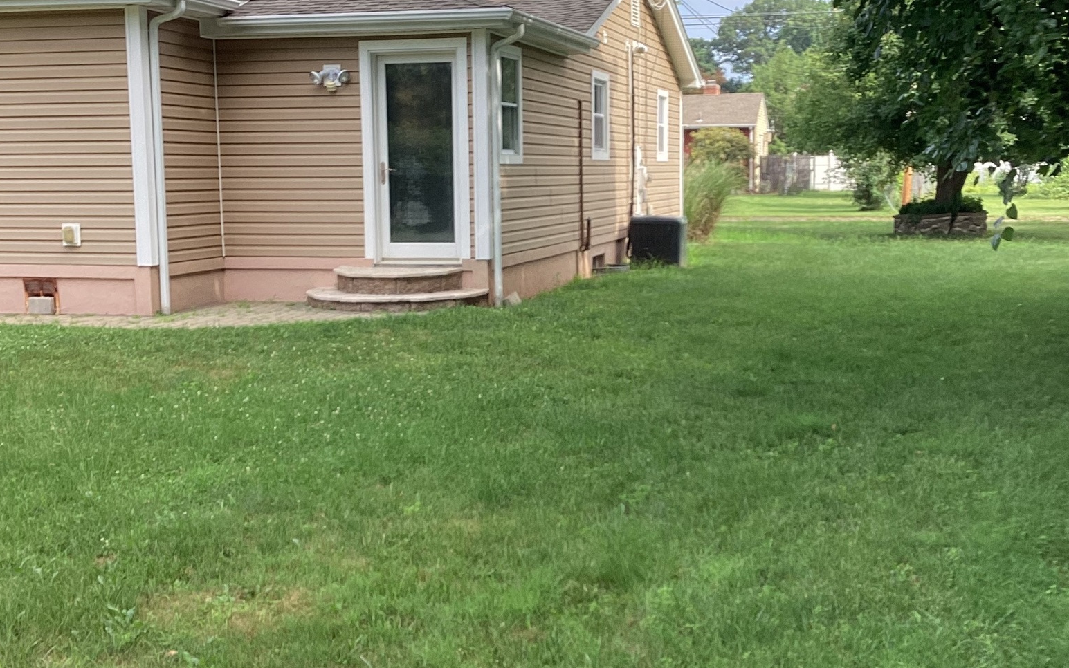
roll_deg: +1.7
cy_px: 365
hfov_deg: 41.0
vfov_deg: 26.3
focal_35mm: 49
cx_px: 535
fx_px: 1428
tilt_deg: -8.4
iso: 25
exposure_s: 1/201
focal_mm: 3.3
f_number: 2.4
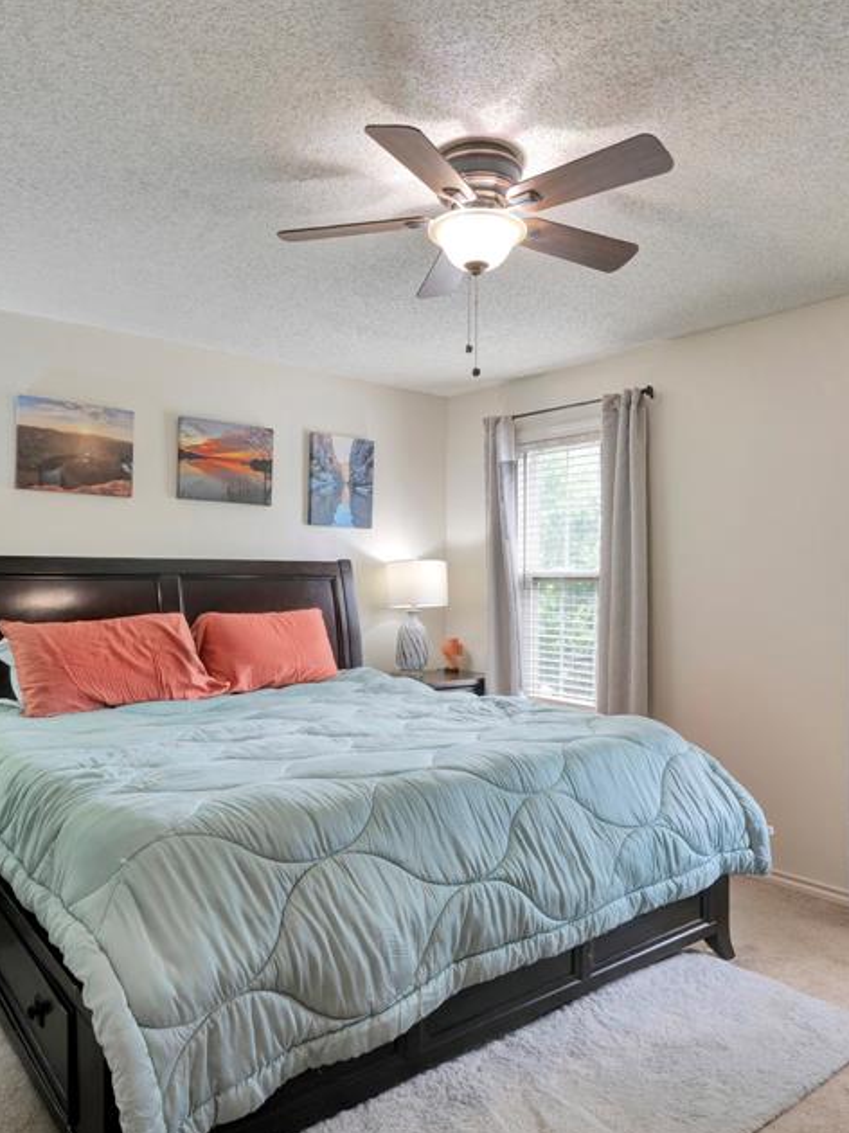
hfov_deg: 54.8
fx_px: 818
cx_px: 423
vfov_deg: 69.3
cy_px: 606
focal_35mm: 25
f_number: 9
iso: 160
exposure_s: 1/5
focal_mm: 16
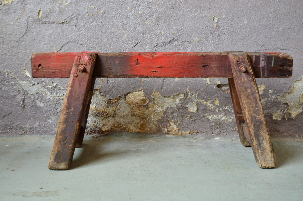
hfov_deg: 43.7
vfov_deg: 29.7
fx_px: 378
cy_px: 100
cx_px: 152
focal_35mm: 45
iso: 1250
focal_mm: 30
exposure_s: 1/80
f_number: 4.5
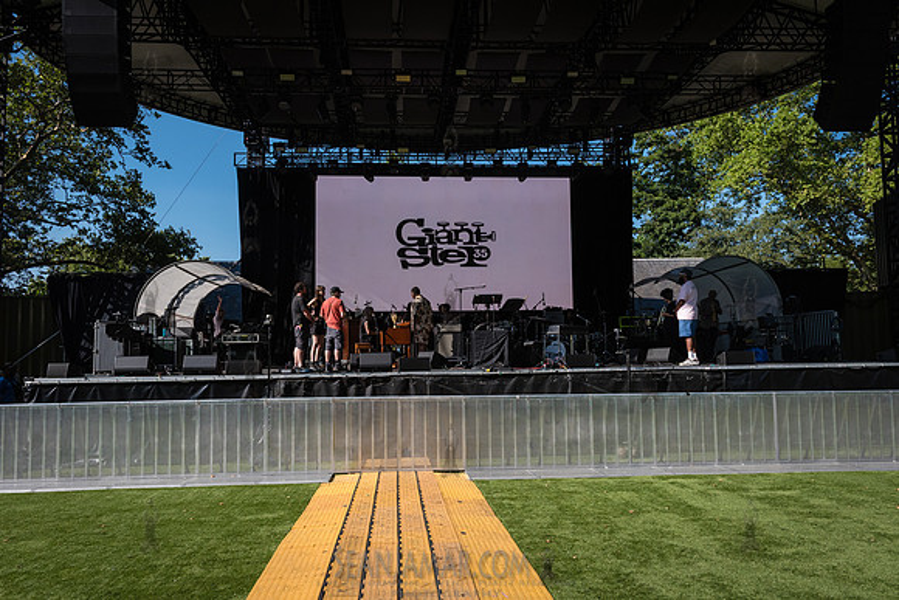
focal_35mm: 29
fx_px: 724
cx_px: 450
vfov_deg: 45.0
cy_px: 300
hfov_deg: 63.6
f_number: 8
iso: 1000
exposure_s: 1/2000
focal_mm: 29
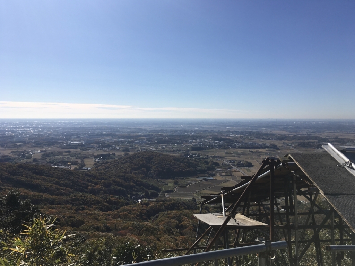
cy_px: 133
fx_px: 297
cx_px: 178
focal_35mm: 29
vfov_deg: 48.2
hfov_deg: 61.7
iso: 25
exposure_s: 1/2959
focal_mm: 4.15
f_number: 2.2
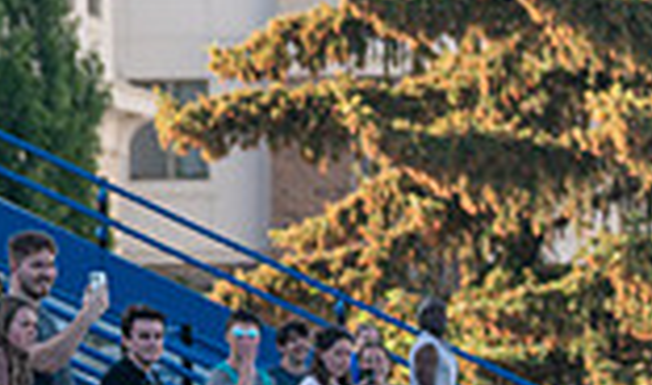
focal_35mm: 822
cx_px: 1243
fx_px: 14380
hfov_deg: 2.6
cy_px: 375
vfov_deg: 1.5
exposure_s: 1/320
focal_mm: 200
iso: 200
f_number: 5.6
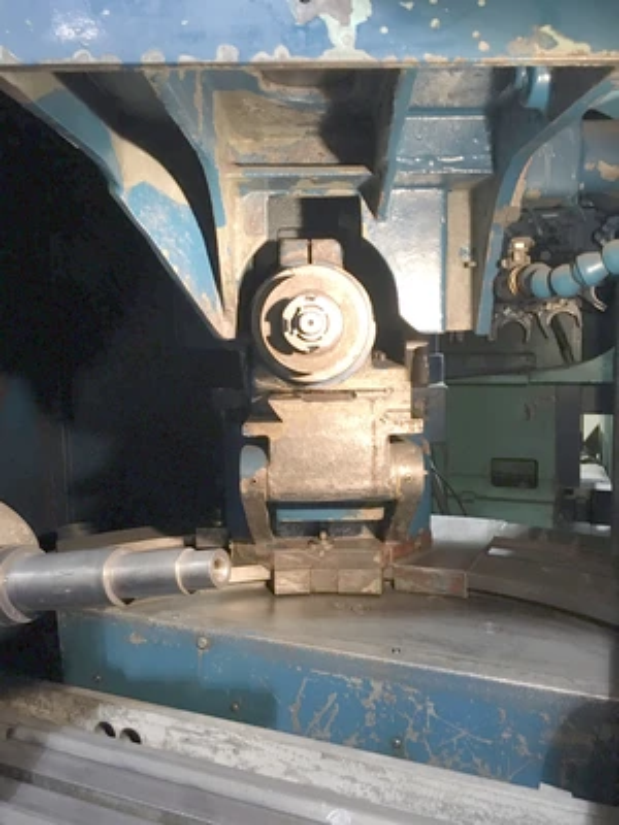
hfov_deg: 48.2
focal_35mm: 29
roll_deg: +1.0
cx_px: 310
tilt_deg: -6.7
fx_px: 691
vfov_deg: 61.7
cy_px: 412
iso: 200
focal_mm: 4.15
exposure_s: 1/17
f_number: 2.2
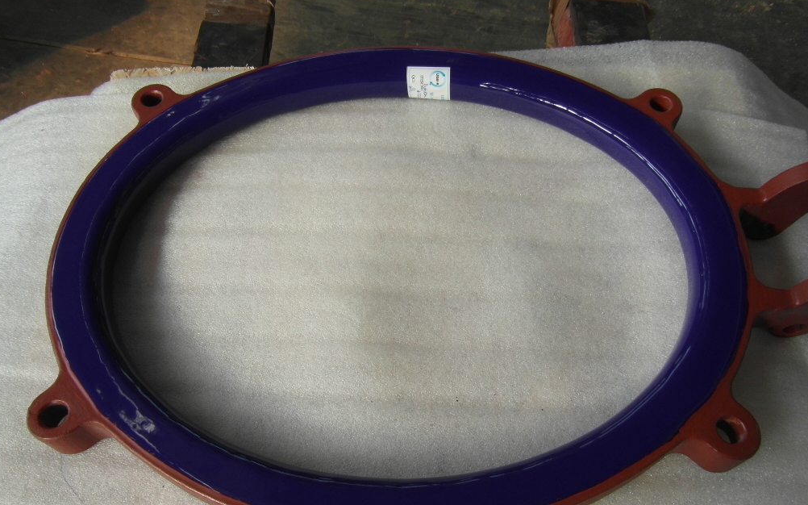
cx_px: 407
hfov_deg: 70.4
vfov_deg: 47.4
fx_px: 572
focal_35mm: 26
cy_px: 298
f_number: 3.6
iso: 80
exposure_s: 1/30
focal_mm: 4
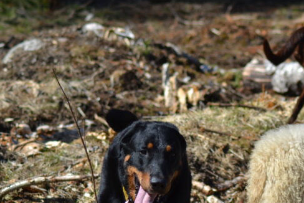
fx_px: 3084
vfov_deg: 3.8
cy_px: 181
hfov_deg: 5.6
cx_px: 235
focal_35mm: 365
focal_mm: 116
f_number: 5.6
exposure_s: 1/500
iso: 100
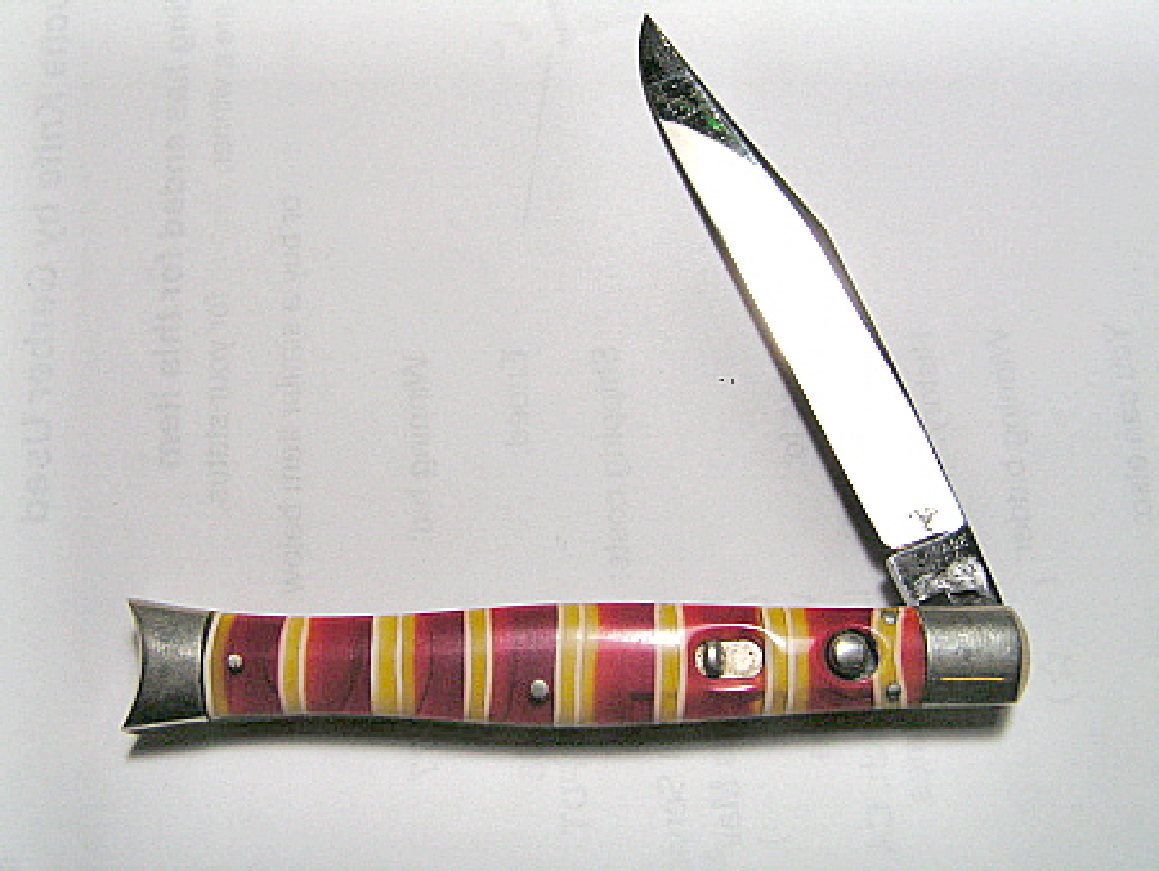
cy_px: 436
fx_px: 1273
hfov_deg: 49.0
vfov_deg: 37.8
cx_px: 580
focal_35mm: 38
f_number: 5.6
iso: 64
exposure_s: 1/80
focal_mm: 6.3
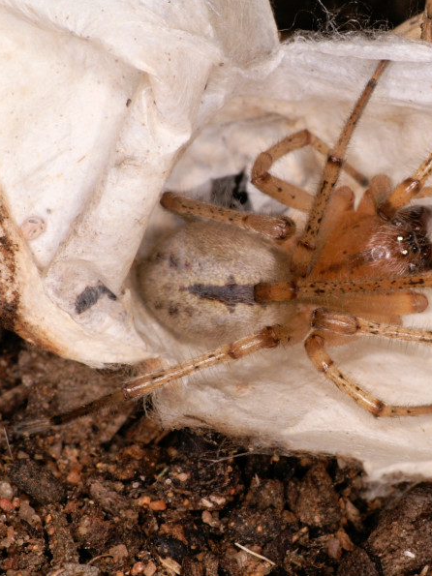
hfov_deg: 6.8
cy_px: 288
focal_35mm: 218
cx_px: 334
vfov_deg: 9.1
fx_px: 3629
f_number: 19
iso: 200
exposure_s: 1/125
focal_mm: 100
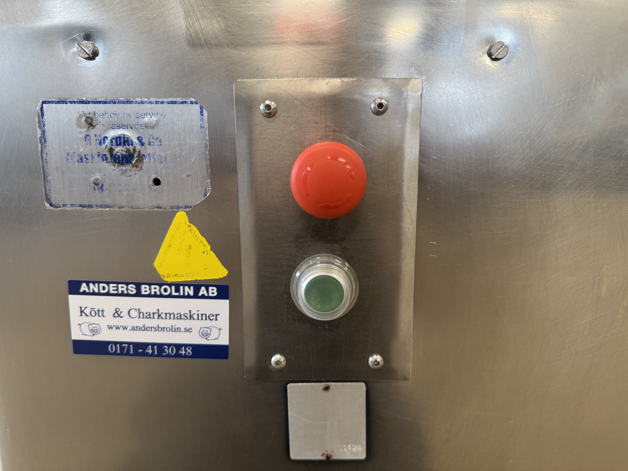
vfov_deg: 56.8
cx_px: 314
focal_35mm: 24
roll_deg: +0.1
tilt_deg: -11.1
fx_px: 435
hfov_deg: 71.6
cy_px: 236
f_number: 1.78
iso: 125
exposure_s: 1/50
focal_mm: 6.76
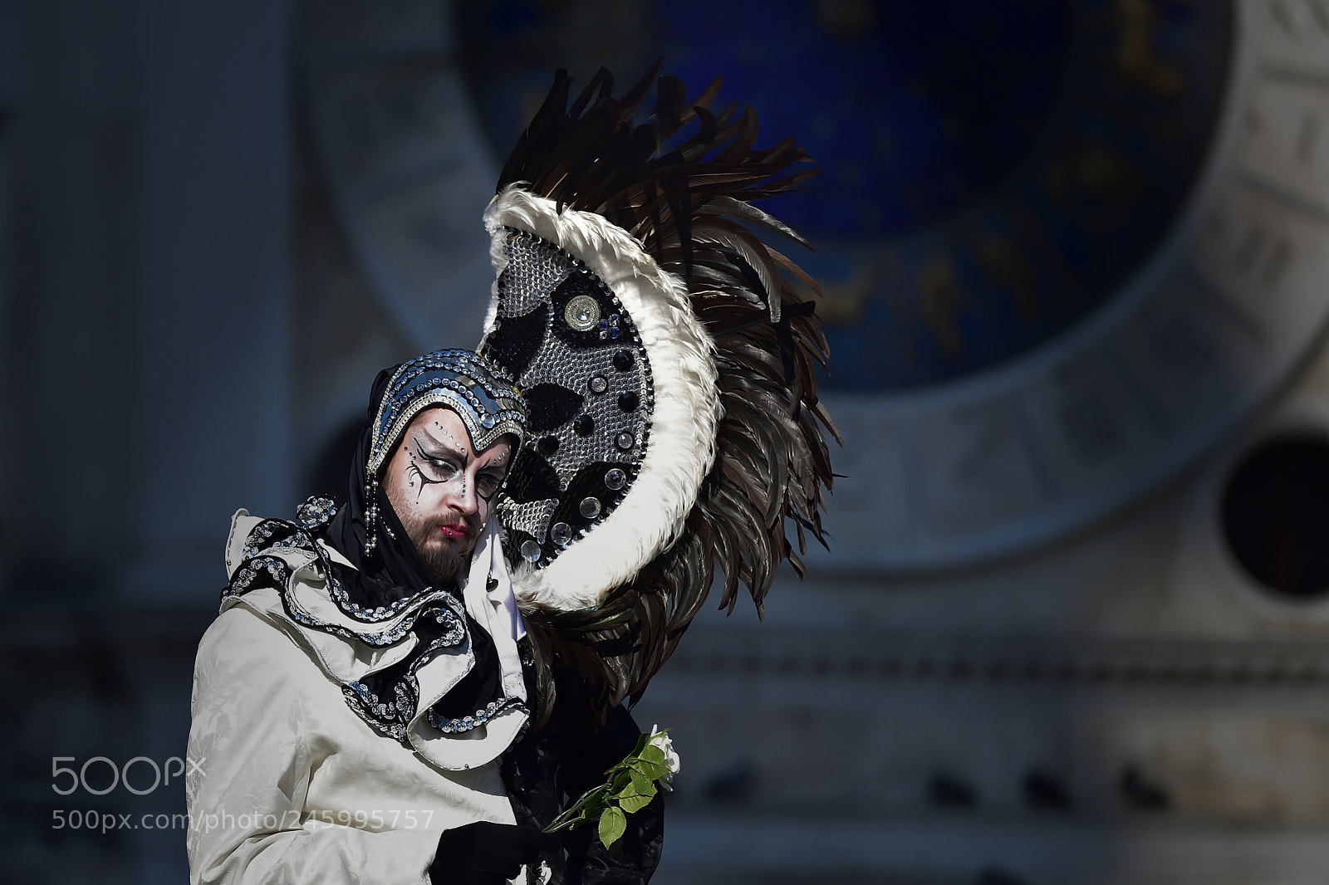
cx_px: 664
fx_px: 16608
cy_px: 442
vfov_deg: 3.1
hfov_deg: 4.6
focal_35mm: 450
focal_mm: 300
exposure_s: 1/500
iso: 100
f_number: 5.6
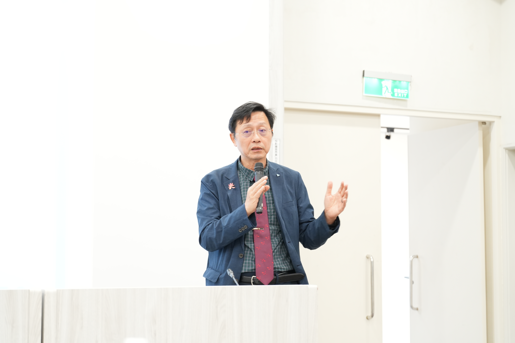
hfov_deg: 28.8
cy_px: 172
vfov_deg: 19.5
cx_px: 258
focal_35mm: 70
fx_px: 1001
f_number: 4
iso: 1250
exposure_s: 1/40
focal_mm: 70
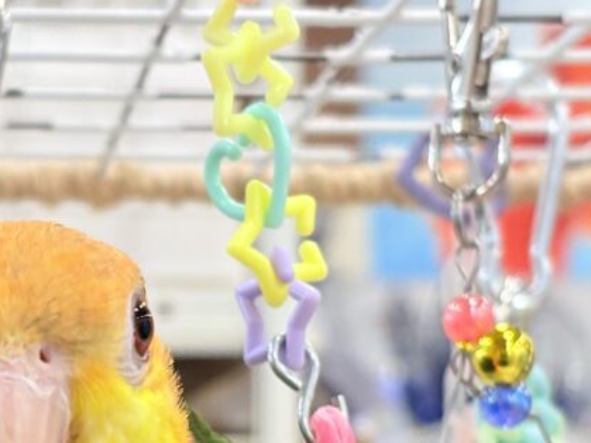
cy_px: 536
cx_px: 127
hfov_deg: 13.2
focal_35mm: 149
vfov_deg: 9.8
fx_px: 2543
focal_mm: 5.96
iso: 125
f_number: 1.6
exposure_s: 1/100
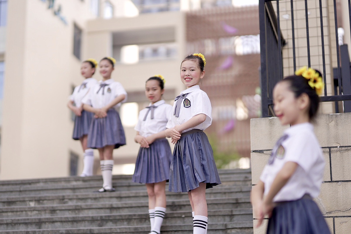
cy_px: 117
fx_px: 829
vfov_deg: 16.1
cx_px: 176
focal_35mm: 85
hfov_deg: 23.9
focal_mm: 85
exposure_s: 1/3200
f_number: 1.4
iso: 250
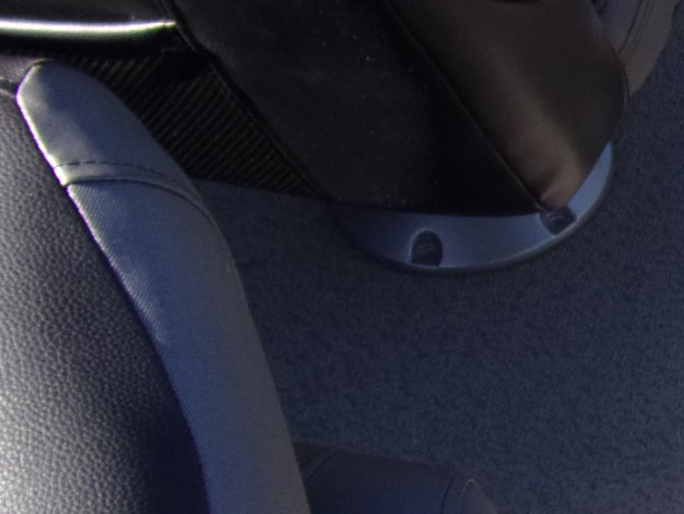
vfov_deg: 19.5
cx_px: 1053
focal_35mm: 75
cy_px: 376
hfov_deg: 21.4
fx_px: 1483
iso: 80
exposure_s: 1/300
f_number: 3.3
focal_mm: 4.3
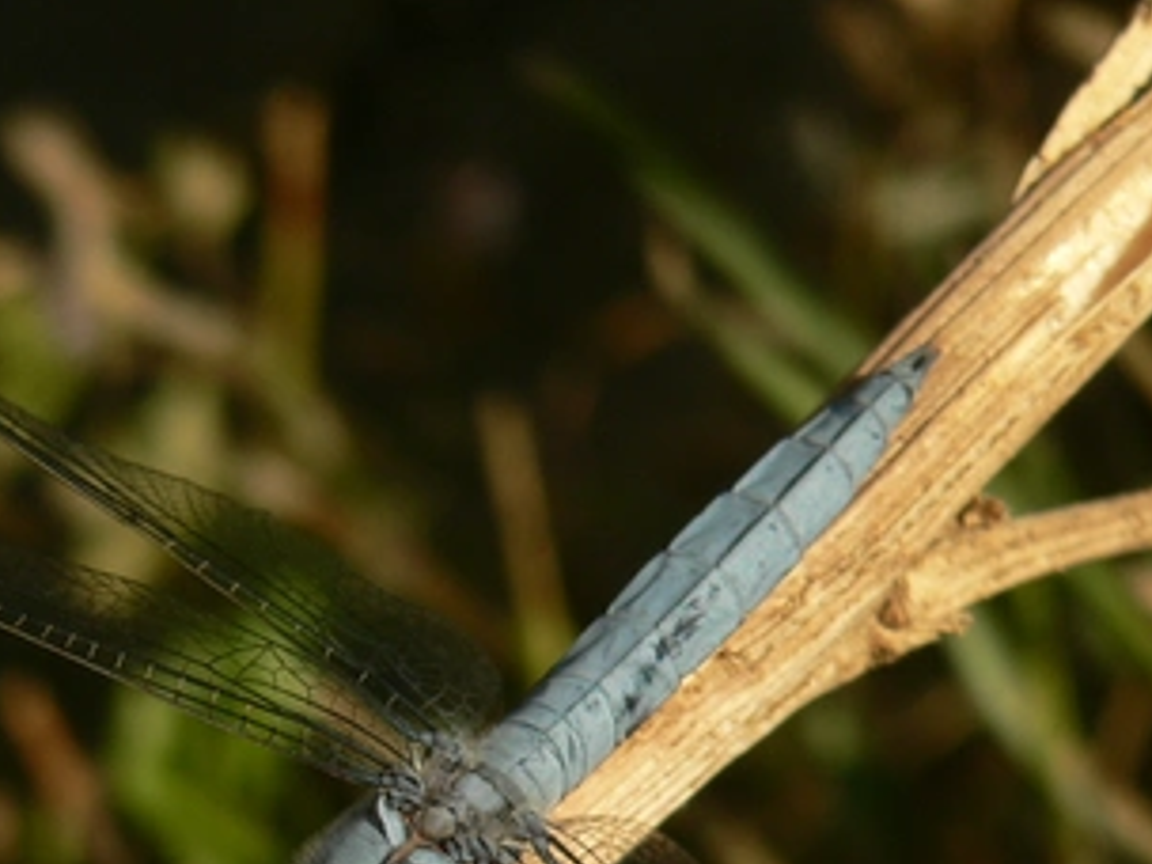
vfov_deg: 8.2
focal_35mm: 179
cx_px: 292
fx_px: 5957
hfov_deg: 11.0
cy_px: 906
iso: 80
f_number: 4
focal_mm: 14.1
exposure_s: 1/1000
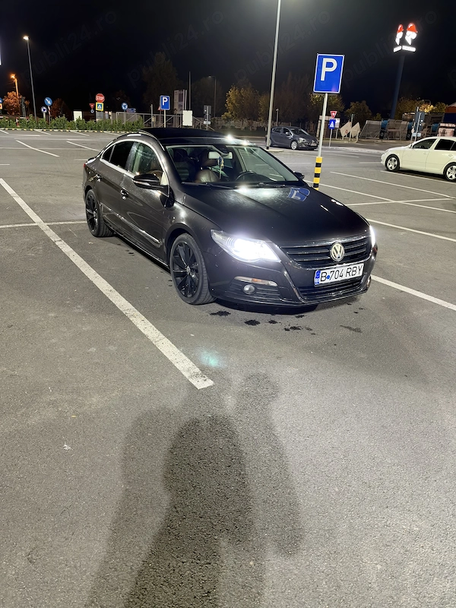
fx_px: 422
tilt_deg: -21.3
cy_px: 304
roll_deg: -3.5
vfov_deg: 71.6
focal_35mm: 24
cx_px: 228
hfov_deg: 56.8
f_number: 1.48
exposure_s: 1/36
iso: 640
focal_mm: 6.93
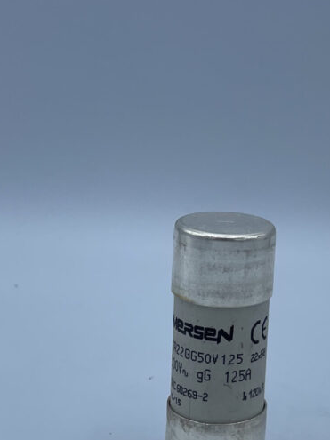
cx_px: 219
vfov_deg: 43.8
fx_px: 534
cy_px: 311
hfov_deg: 34.0
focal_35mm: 42
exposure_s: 1/3610
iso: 50
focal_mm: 4.2
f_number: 1.6
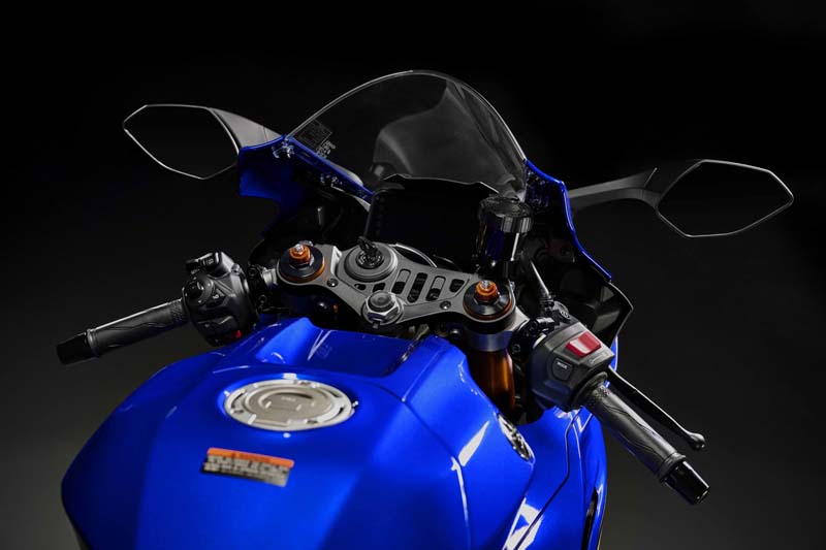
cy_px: 275
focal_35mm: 57
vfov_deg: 23.8
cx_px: 413
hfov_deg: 35.1
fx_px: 1307
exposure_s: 1/60
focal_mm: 57
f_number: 5
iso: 800
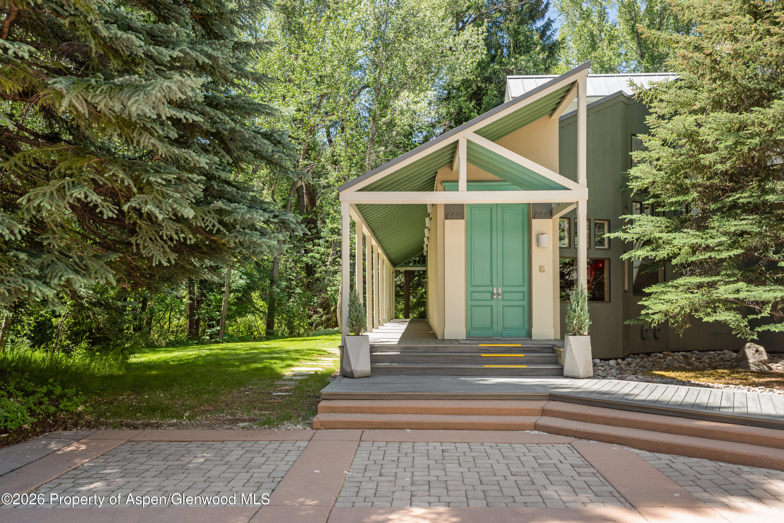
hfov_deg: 58.7
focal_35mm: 32
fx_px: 697
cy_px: 262
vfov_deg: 41.1
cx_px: 392
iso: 125
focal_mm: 32
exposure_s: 1/100
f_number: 7.1
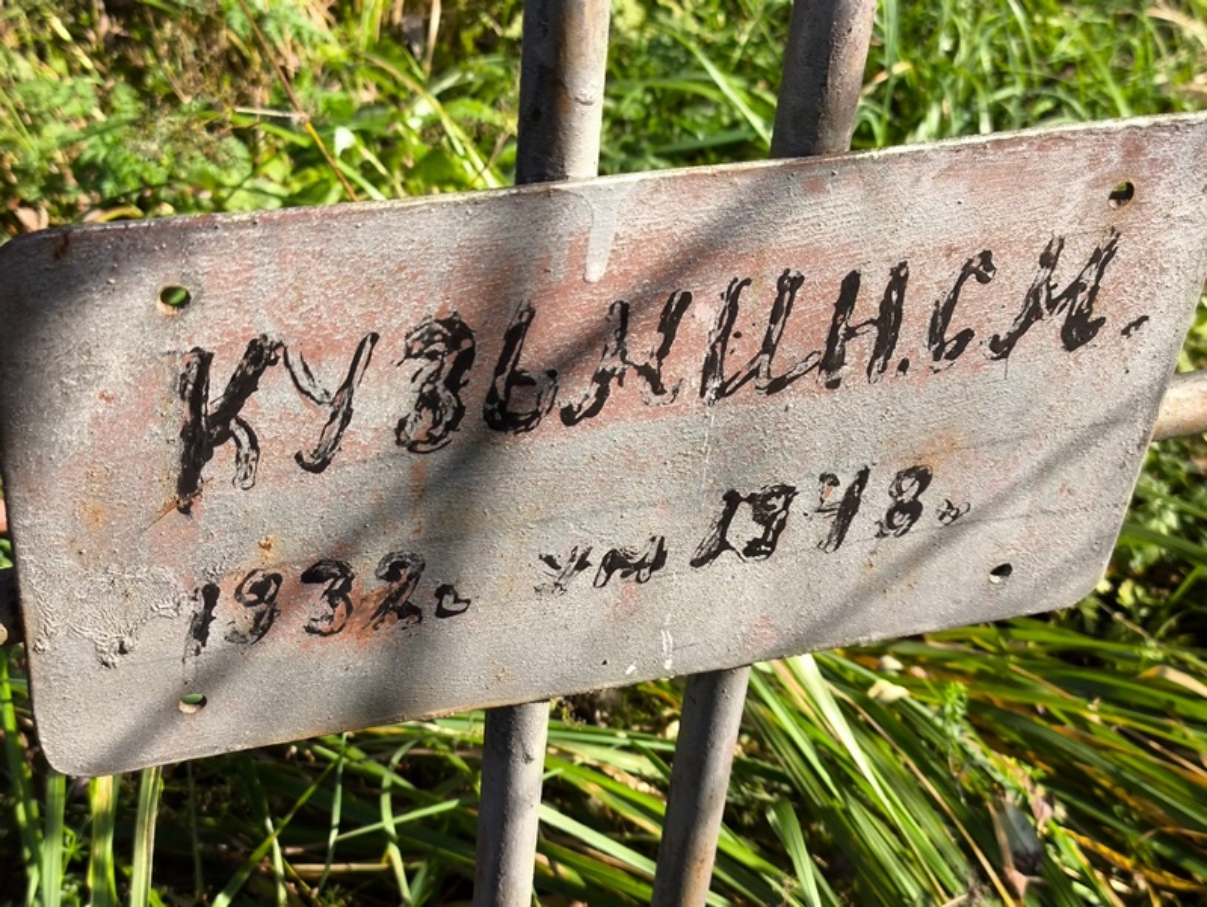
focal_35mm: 50
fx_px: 1744
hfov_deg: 38.2
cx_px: 604
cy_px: 454
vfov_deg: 29.1
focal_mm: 4.71
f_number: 1.7
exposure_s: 1/364
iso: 50
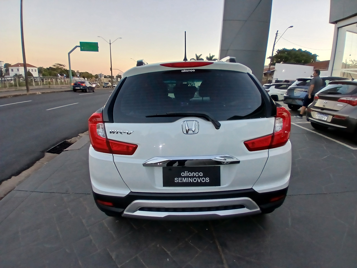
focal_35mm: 17
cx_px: 178
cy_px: 134
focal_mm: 1.4
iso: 64
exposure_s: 1/60
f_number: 2.2
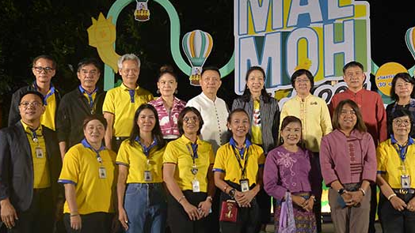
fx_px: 682
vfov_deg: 19.4
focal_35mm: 62
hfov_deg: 33.2
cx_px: 309
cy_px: 106
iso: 800
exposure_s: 1/100
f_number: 4
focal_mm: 31
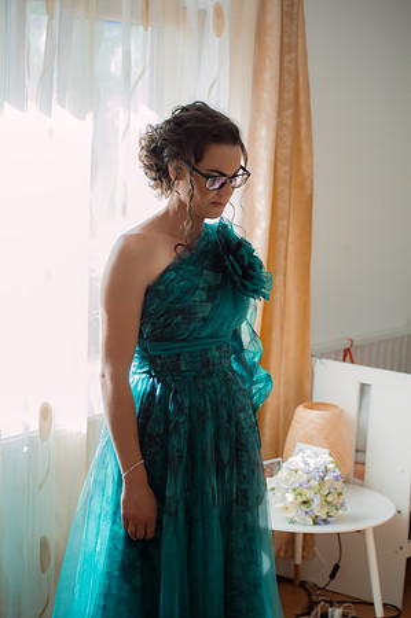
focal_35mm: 70
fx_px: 1201
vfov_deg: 28.9
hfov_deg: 19.4
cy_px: 309
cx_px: 206
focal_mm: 70
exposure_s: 1/200
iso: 1000
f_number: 4
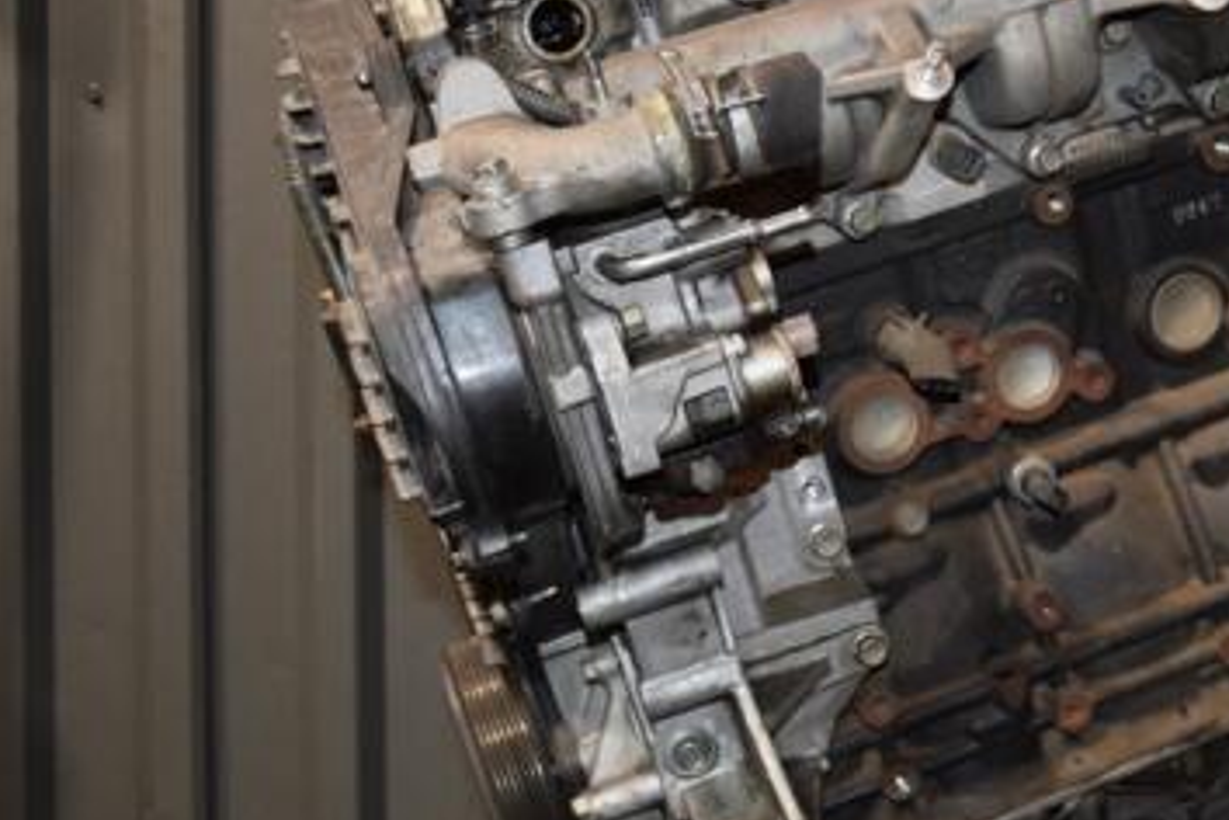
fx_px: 2082
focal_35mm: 61
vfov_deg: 22.3
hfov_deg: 32.5
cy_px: 386
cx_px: 868
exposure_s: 1/60
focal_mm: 24
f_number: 5
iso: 800
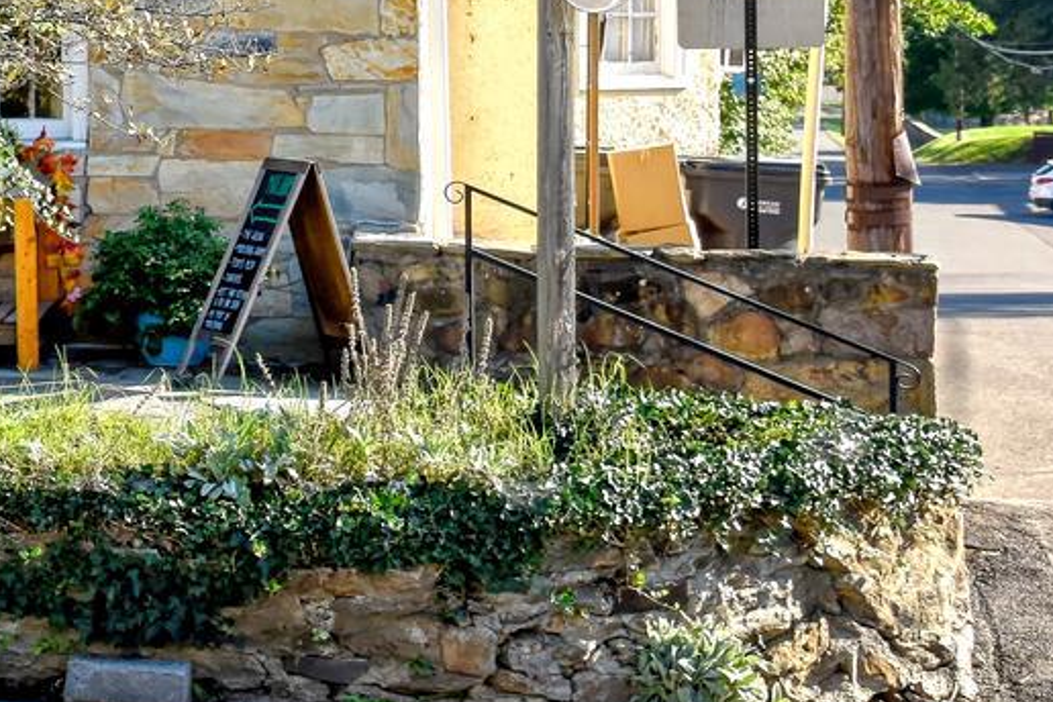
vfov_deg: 10.5
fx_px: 3714
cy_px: -296
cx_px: -775
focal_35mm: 127
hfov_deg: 14.4
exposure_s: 1/250
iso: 320
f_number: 7.1
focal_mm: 32
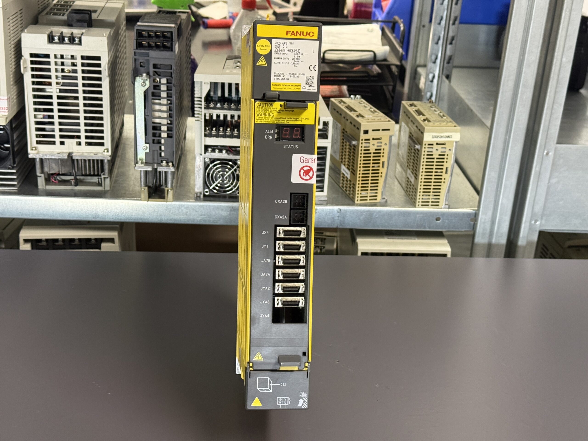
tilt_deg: -23.1
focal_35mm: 48
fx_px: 815
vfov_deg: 30.3
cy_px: 220
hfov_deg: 39.7
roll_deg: -3.1
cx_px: 294
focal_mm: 6.76
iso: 200
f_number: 1.78
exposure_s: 1/50
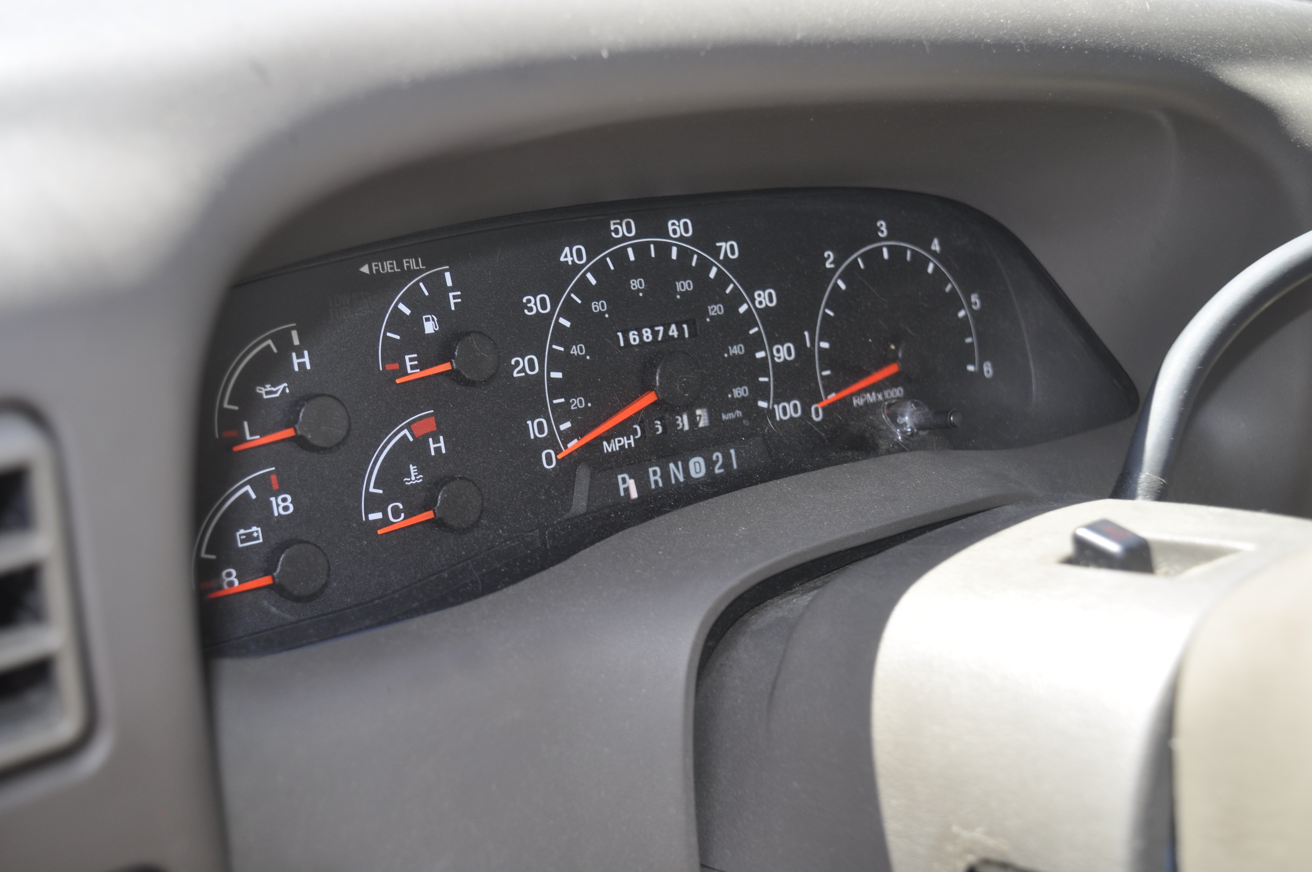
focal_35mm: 39
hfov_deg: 49.6
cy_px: 436
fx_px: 1420
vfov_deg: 34.1
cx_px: 656
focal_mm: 26
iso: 200
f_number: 5
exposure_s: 1/200
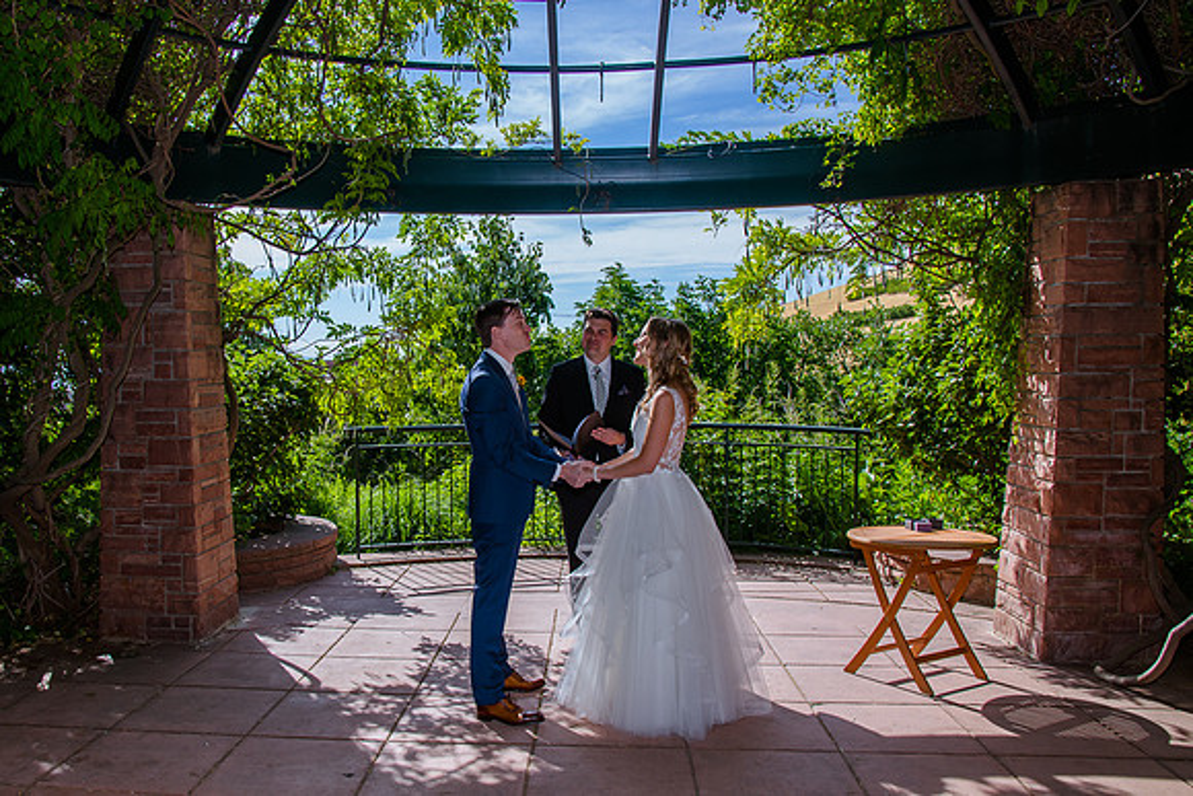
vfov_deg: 45.3
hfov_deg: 63.6
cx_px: 483
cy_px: 427
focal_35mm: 29
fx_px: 952
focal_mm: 24
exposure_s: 1/250
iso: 200
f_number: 8
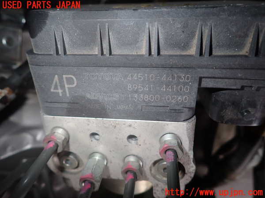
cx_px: 132
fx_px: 191
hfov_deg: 69.4
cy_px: 99
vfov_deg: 54.9
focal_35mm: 25
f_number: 5.6
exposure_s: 1/30
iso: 200
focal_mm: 4.5
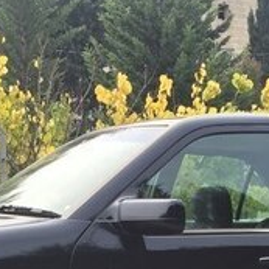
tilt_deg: -9.4
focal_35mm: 98
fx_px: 862
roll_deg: -0.2
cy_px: 341
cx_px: 145
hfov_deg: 17.7
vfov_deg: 16.8
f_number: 2.2
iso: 32
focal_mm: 4.15
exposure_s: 1/439
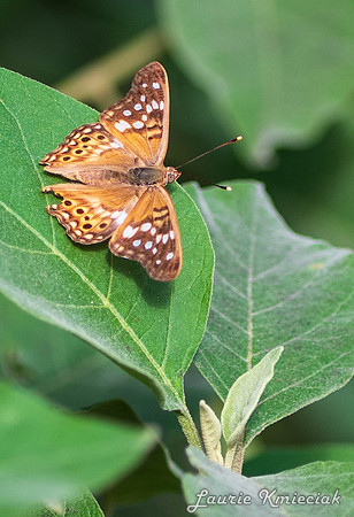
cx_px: 134
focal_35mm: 464
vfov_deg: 4.4
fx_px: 6720
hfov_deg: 3.0
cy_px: 168
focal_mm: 70
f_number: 2.8
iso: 125
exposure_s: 1/640
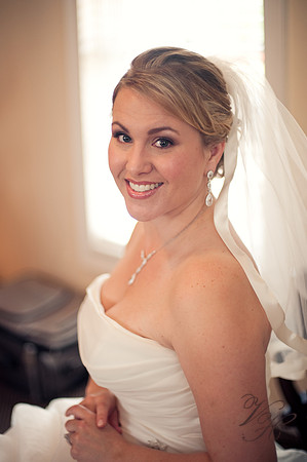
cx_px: 154
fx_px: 641
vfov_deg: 39.6
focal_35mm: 50
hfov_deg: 26.9
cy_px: 231
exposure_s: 1/100
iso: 400
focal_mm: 50
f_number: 1.4
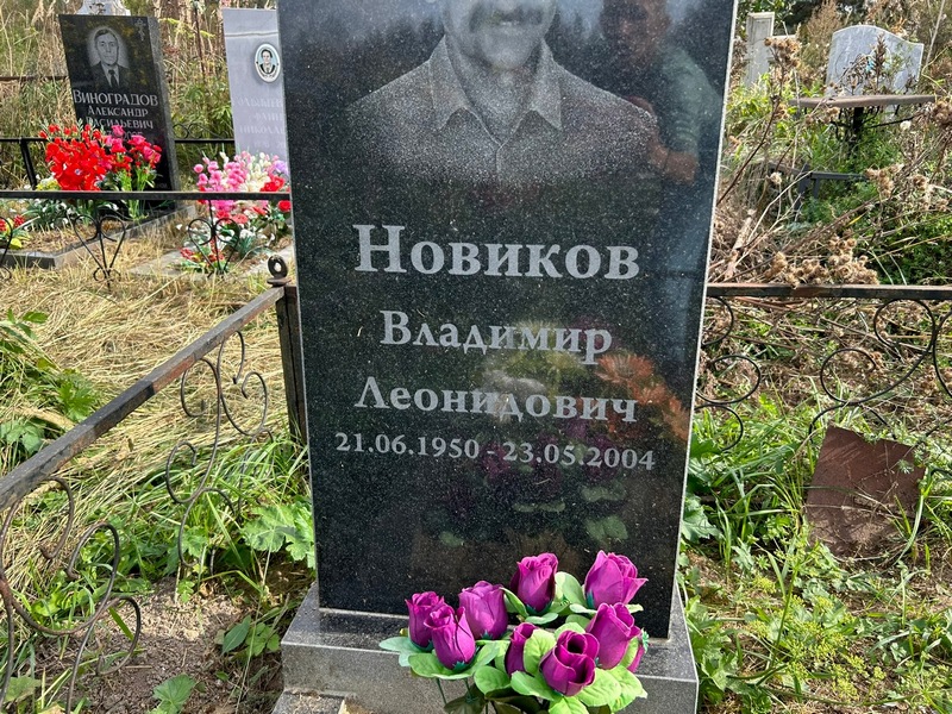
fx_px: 715
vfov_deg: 53.1
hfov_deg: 67.3
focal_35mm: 26
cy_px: 357
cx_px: 476
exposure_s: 1/780
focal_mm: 5.7
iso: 50
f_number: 1.5
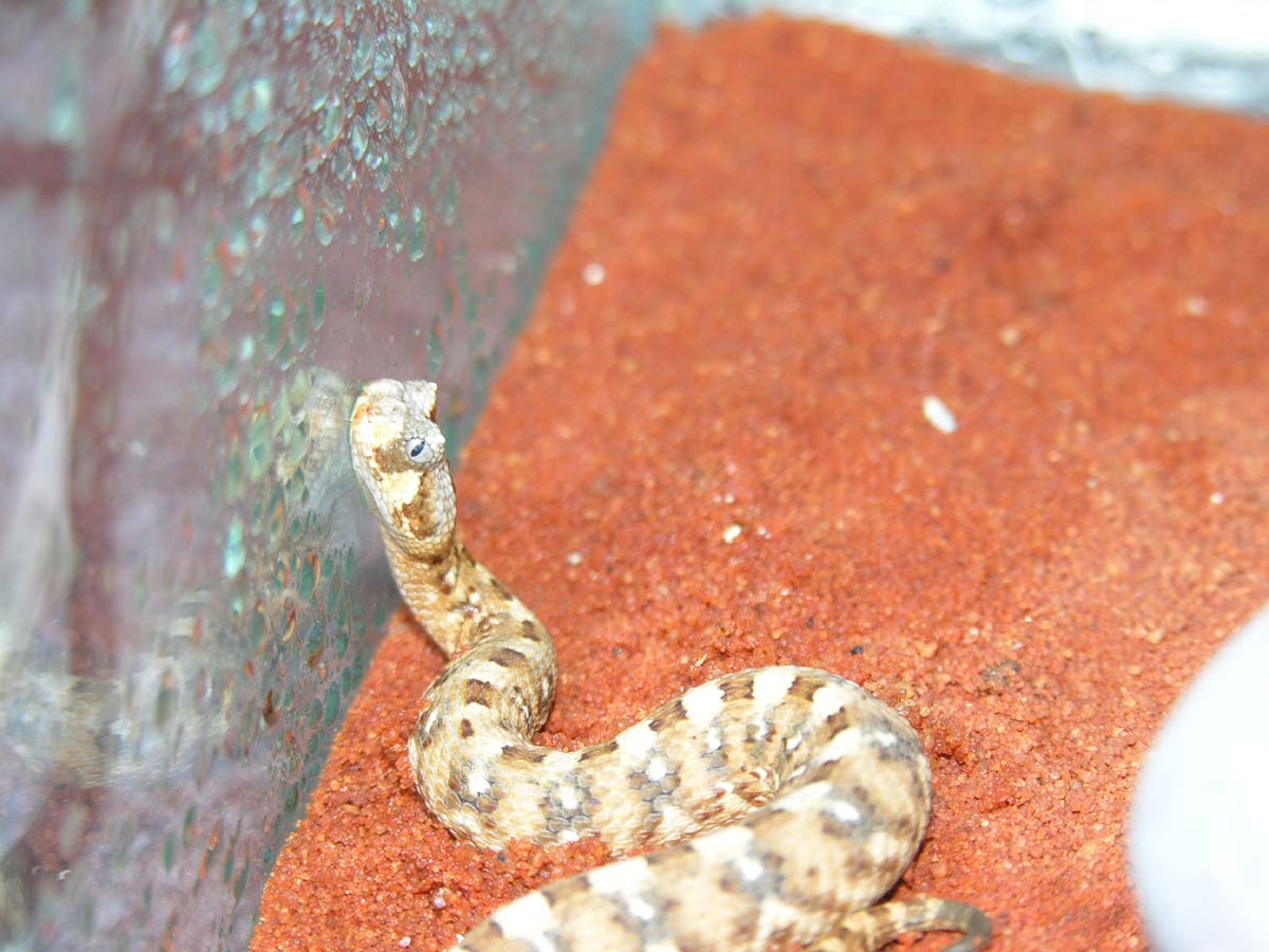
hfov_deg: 12.6
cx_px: 634
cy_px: 476
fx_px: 5756
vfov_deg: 9.5
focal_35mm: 157
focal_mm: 40
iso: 50
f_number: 3.9
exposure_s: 1/60.1
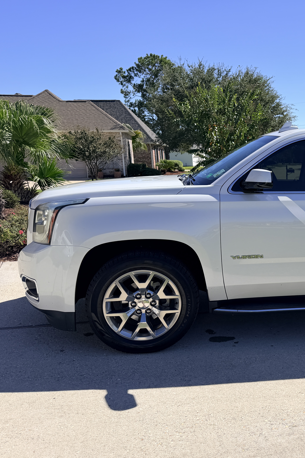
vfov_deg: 55.8
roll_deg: +0.3
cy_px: 233
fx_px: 432
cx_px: 302
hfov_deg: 35.3
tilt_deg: -9.0
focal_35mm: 34
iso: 80
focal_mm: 6.76
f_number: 1.78
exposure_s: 1/4975
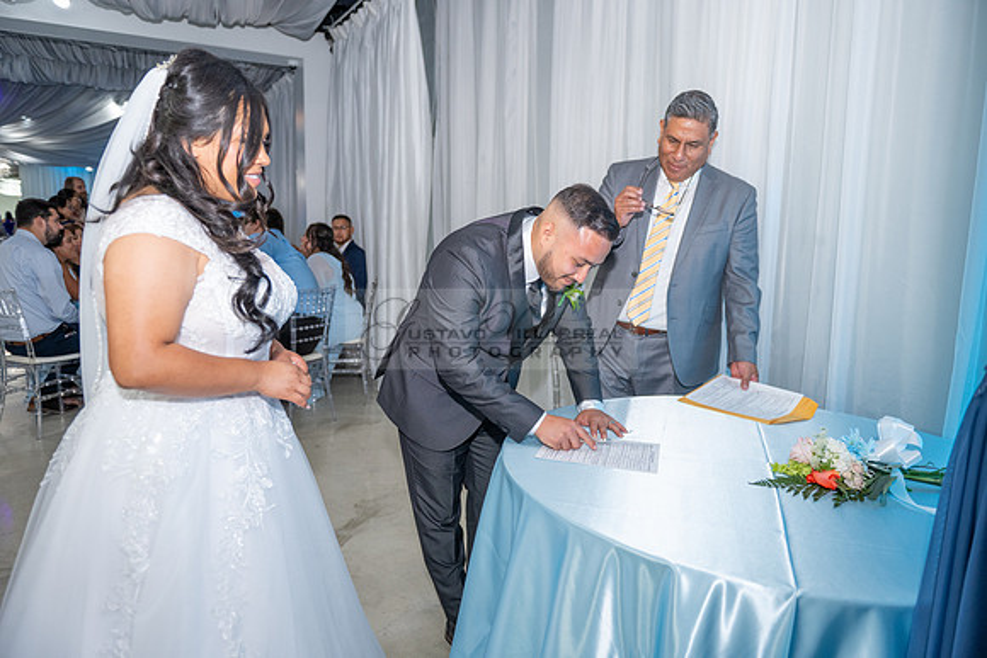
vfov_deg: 53.2
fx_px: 658
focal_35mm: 24
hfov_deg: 73.7
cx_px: 494
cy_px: 329
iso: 1000
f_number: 3.2
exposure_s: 1/160
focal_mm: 24
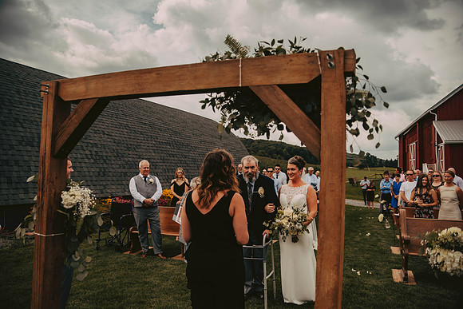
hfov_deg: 65.5
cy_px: 154
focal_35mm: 28
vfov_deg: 46.4
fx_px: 360
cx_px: 232
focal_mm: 28
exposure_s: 1/4000
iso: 320
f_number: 2.8
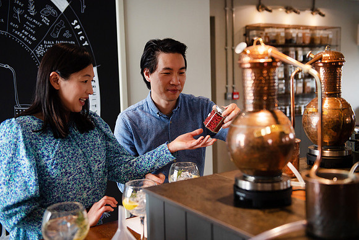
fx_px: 419
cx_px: 180
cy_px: 120
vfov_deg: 31.9
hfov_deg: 46.4
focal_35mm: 42
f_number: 2.8
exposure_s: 1/250
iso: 320
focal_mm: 42
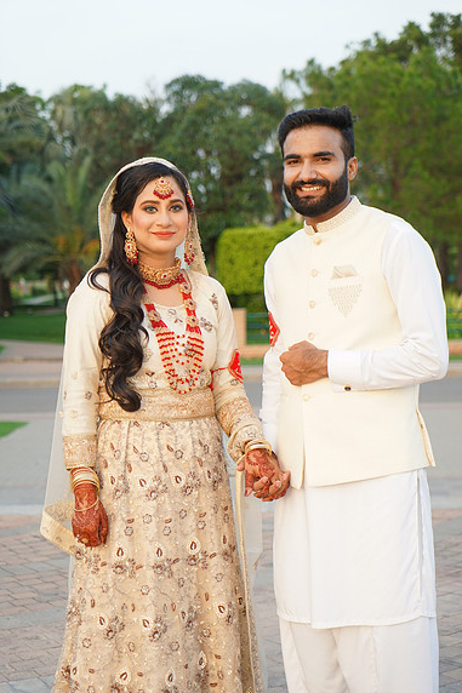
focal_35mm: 71
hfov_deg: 19.2
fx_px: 1367
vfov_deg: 28.5
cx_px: 230
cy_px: 349
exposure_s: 1/200
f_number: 4
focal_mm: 70
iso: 400
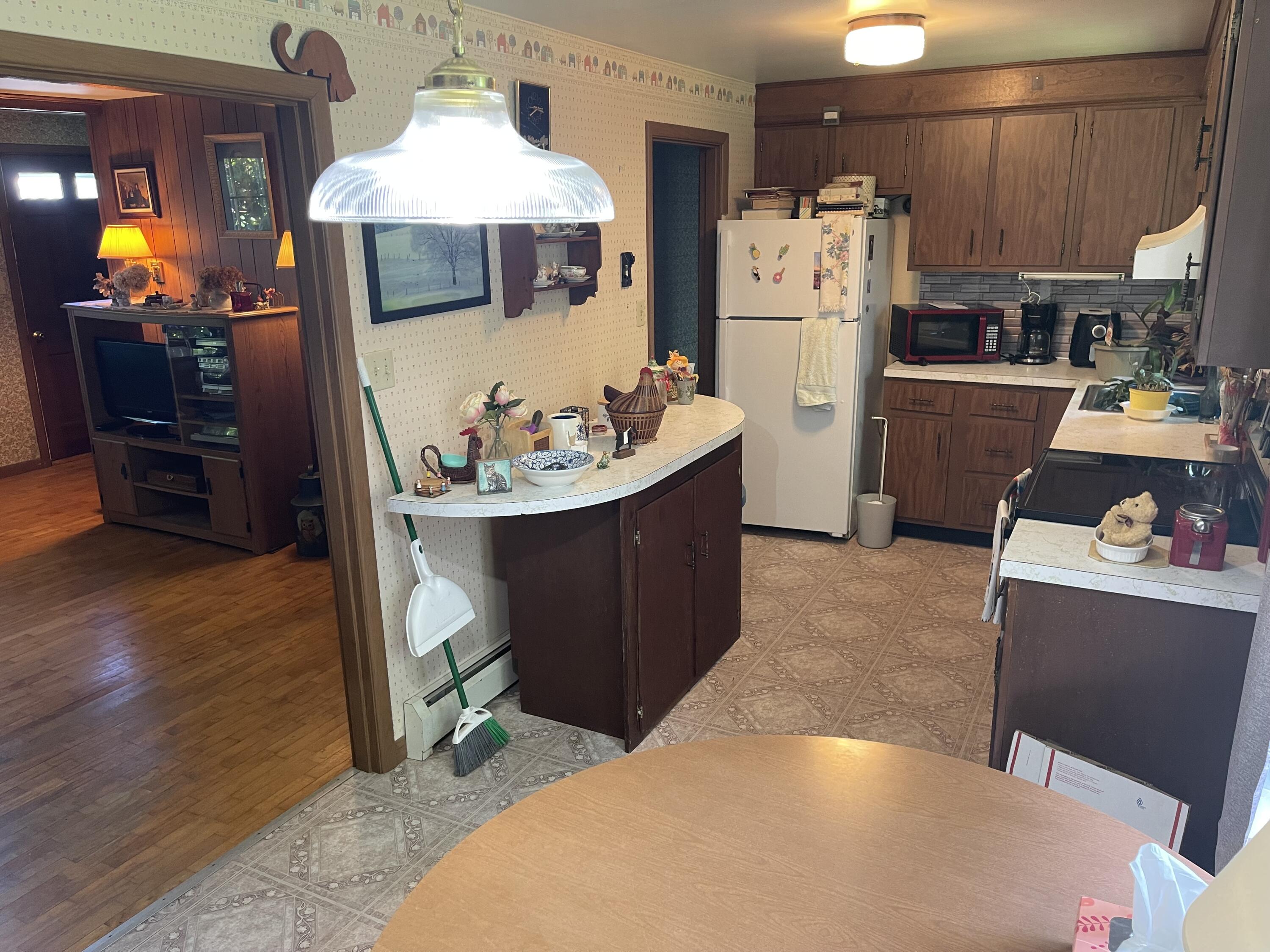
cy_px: 476
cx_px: 635
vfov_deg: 54.9
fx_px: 917
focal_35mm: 25
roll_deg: +0.7
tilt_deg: -16.0
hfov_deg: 69.4
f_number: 1.6
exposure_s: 1/60
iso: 200
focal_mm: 5.1
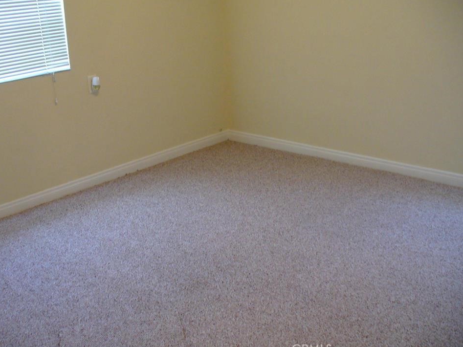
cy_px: 168
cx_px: 216
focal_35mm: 40
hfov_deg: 46.8
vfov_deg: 35.9
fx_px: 535
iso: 200
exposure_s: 1/20
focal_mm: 6.1
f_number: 2.8
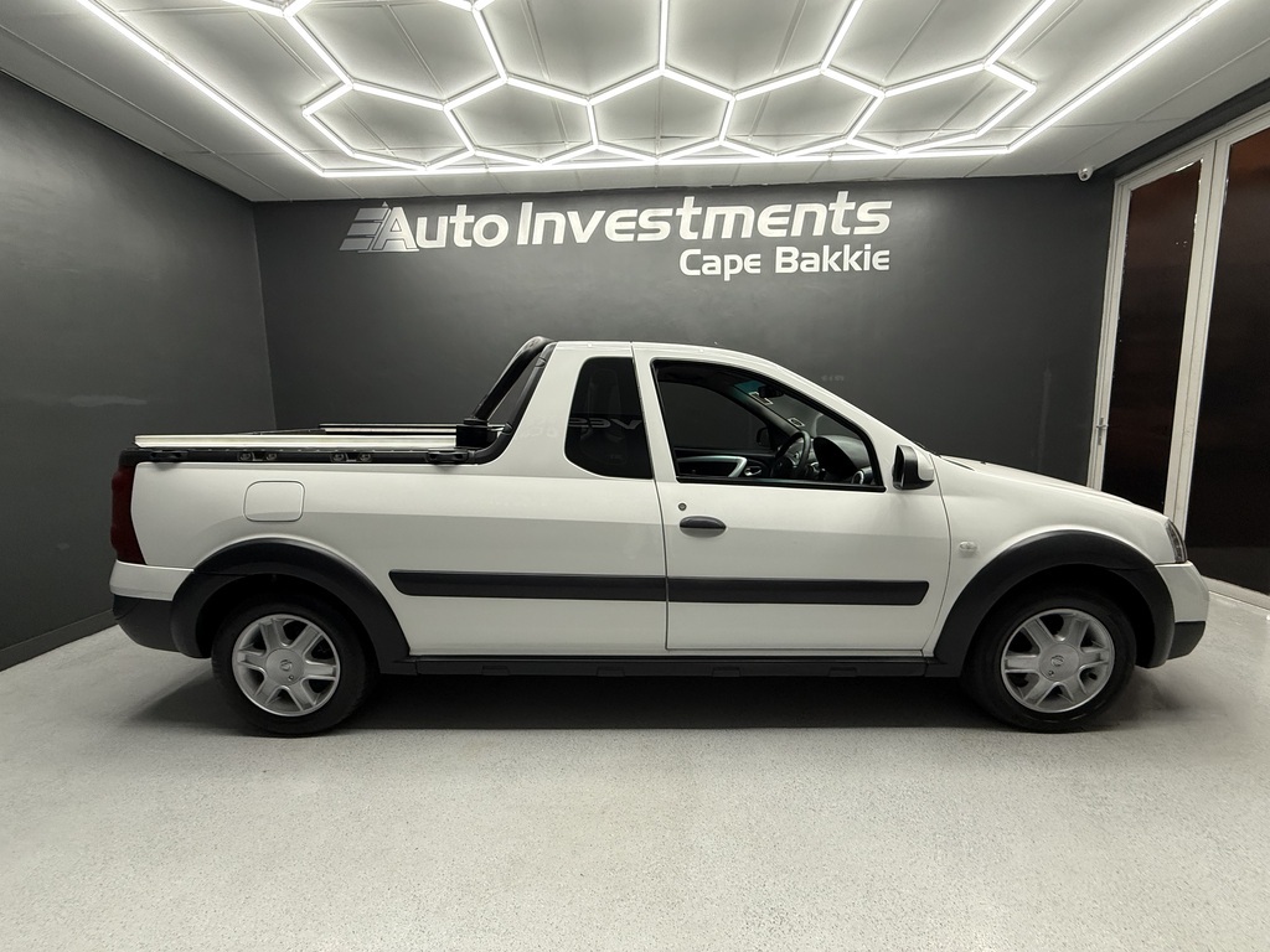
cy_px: 476
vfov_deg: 85.7
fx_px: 514
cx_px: 635
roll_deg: +1.8
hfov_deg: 102.1
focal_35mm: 14
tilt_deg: -6.5
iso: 200
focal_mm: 2.22
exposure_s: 1/100
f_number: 2.2
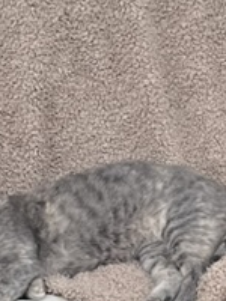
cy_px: 247
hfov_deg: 11.1
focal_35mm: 133
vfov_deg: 14.7
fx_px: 1158
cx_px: 105
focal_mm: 5.1
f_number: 1.6
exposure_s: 1/63
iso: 125
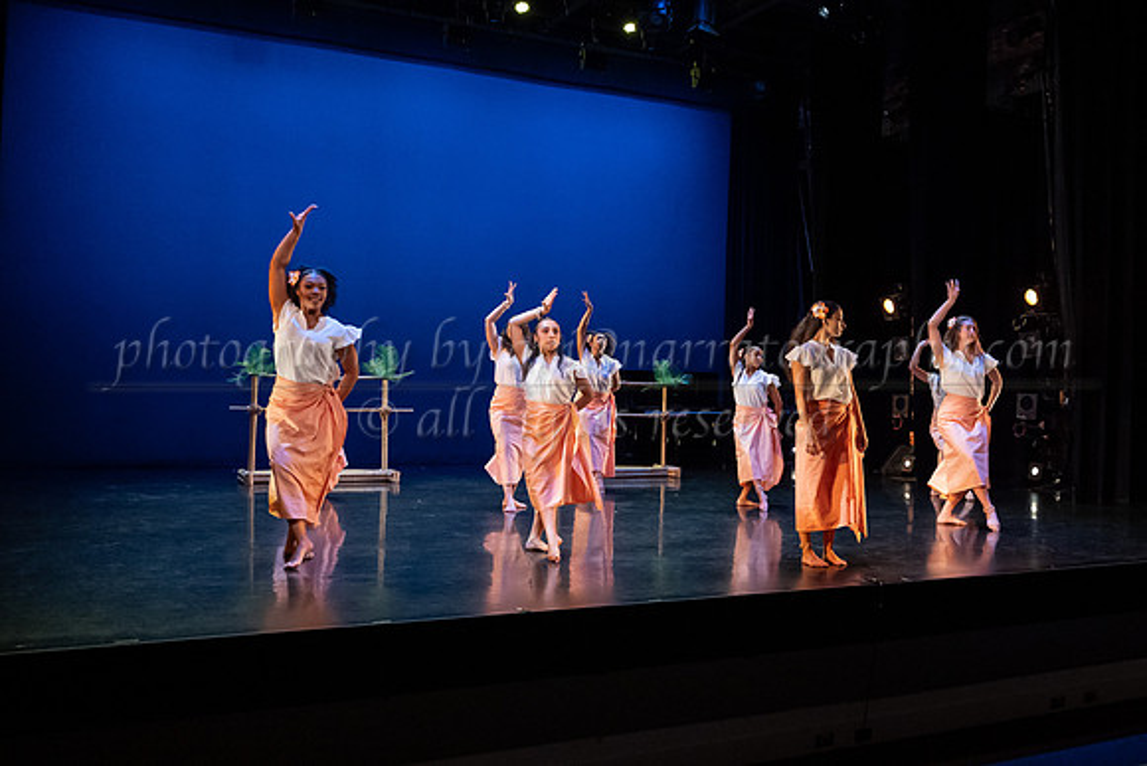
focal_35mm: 35
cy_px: 383
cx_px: 722
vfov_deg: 37.6
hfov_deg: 53.5
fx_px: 1123
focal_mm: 28
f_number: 3.2
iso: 4000
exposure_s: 1/400
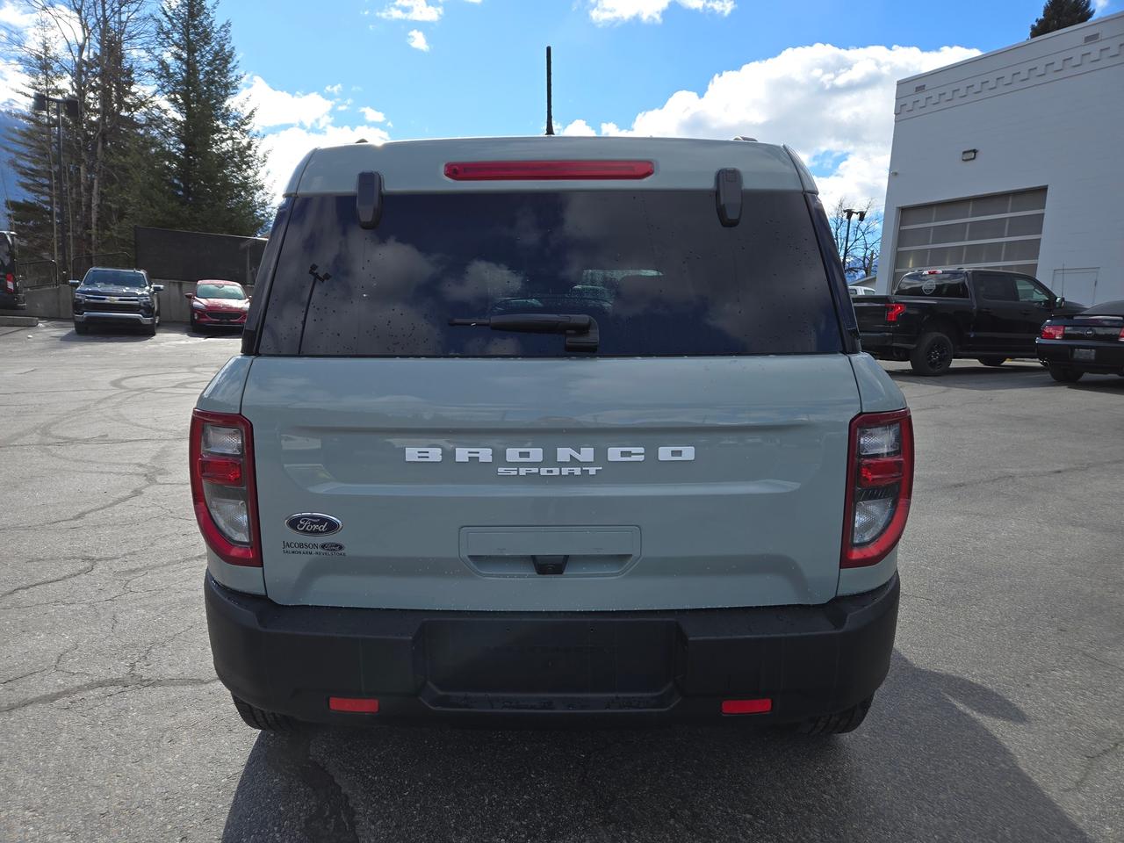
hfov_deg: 73.9
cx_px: 562
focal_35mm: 23
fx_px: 747
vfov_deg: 58.9
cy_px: 422
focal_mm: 5.4
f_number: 1.8
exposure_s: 1/1328
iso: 25
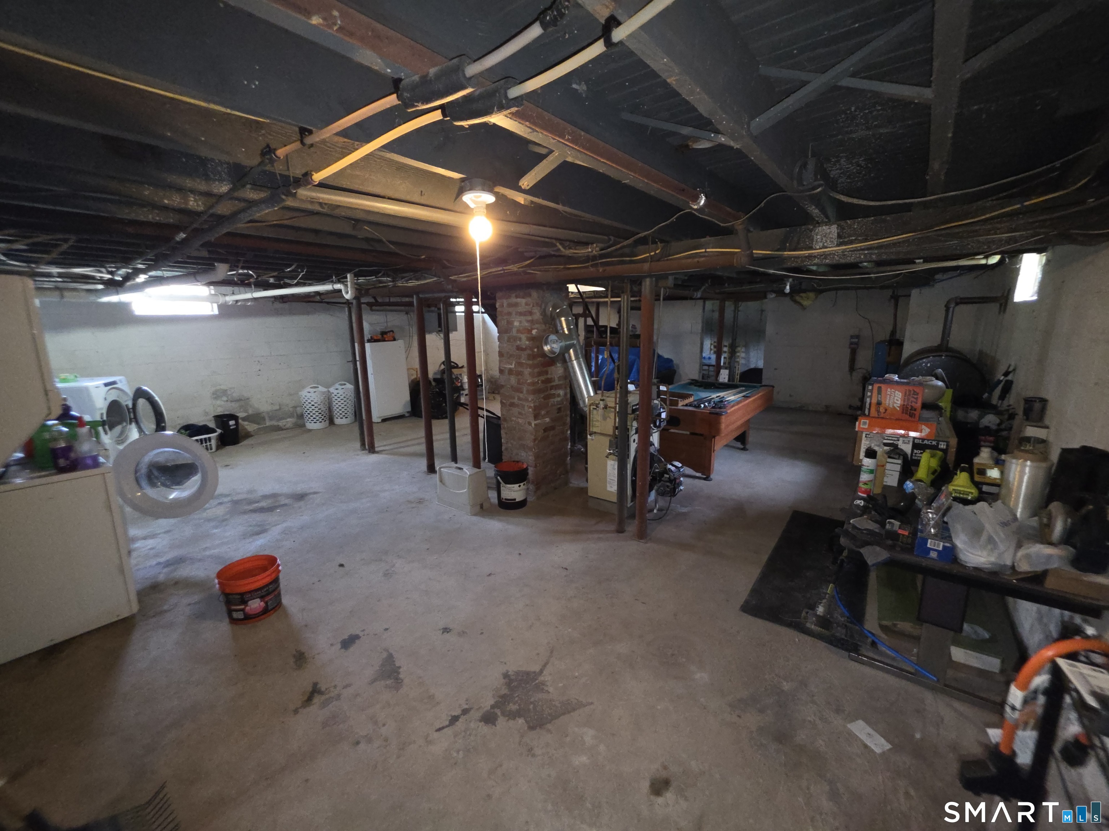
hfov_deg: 106.2
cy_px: 416
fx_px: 416
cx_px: 554
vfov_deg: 89.9
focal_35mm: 13
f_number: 1.9
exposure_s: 1/30
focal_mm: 2.2
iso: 320
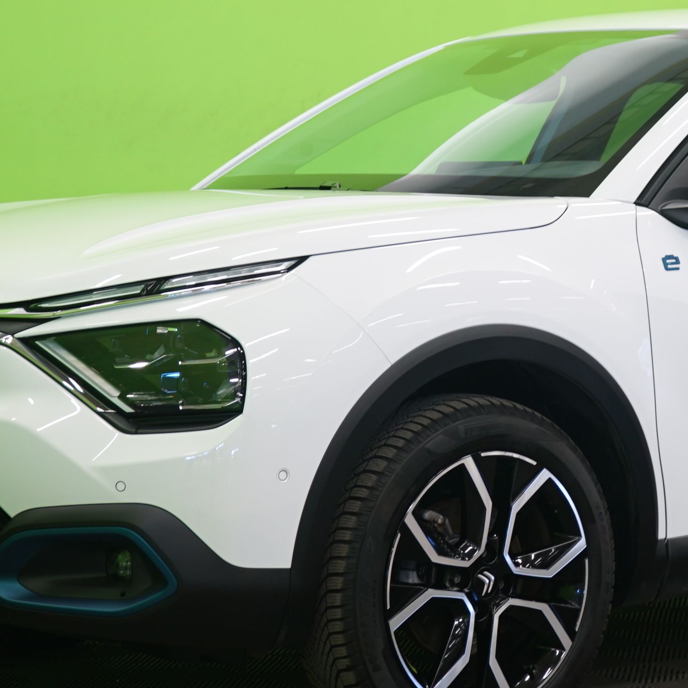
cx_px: 549
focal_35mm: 119
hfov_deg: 14.6
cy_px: 226
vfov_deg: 14.6
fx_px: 2676
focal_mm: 52
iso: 400
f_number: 5
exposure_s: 1/8
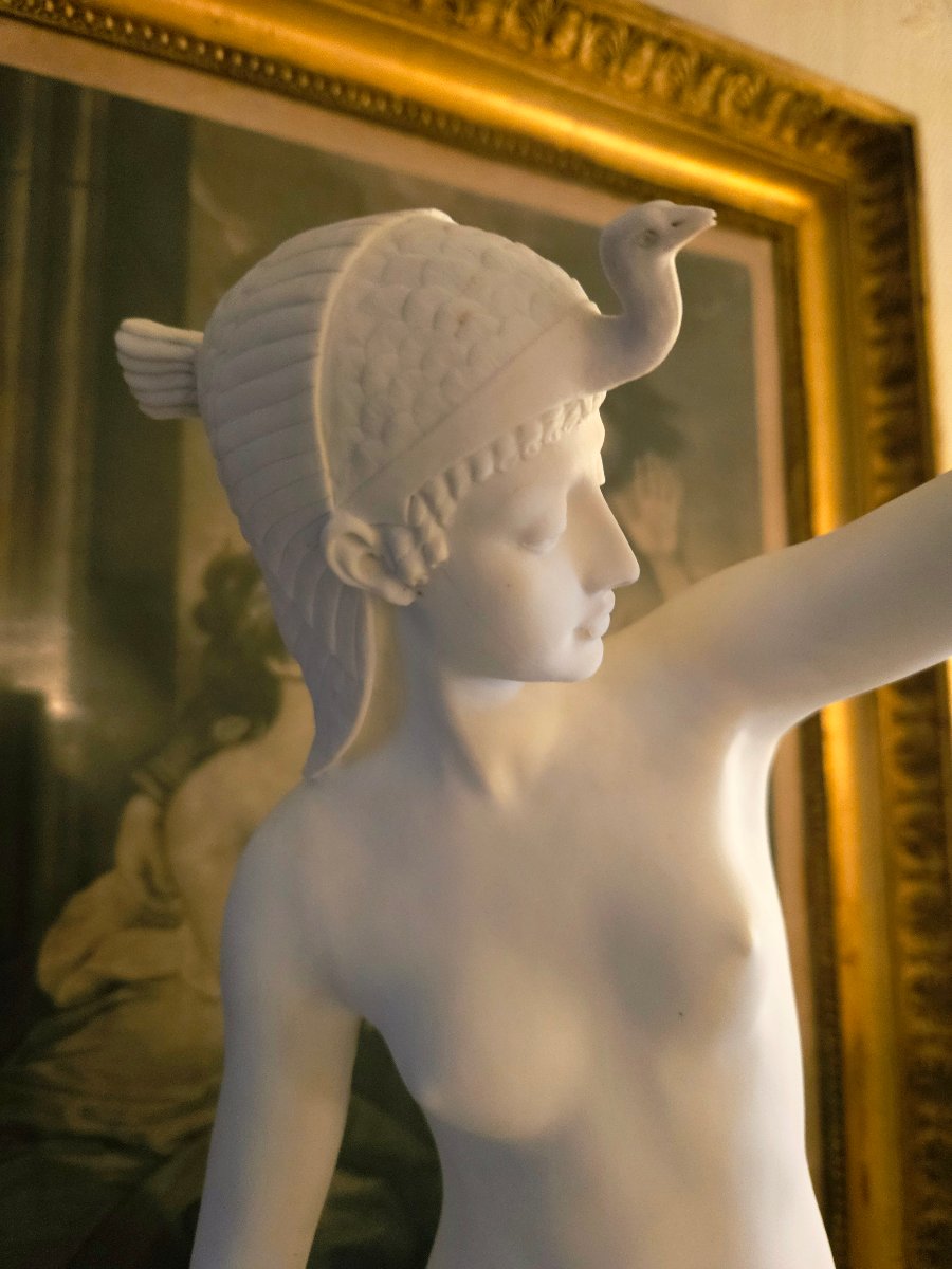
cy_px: 634
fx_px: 843
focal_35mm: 23
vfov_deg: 73.9
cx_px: 476
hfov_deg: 58.9
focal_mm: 5.4
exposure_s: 1/25.1
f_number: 1.8
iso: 640
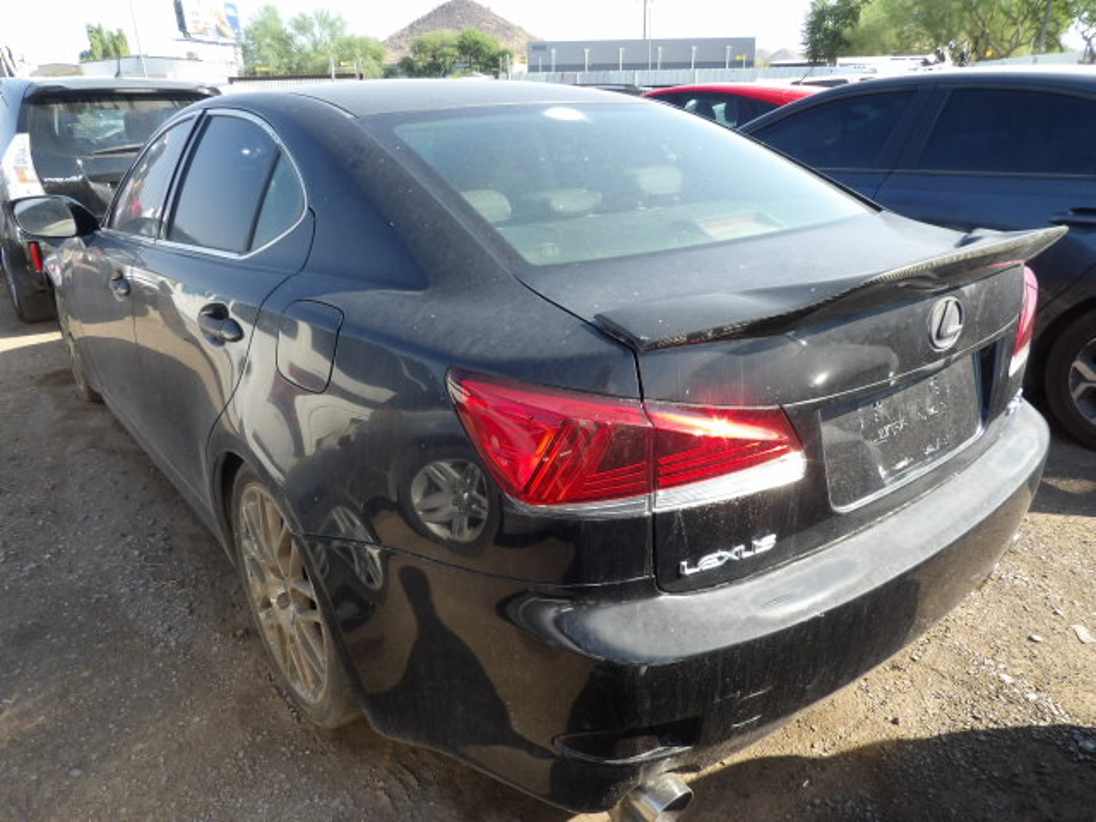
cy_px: 411
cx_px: 548
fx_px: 760
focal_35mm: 24
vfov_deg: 56.8
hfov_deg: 71.6
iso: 100
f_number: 5.6
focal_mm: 4.3
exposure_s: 1/106
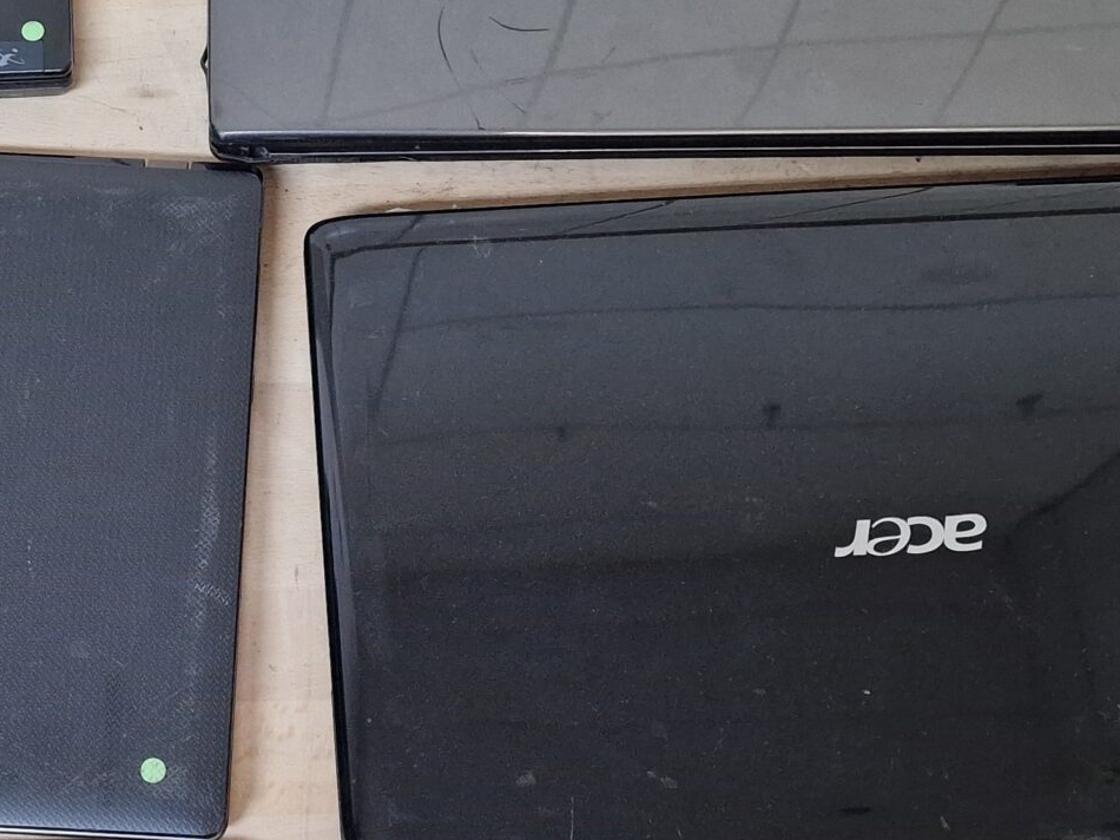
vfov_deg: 23.4
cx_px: 232
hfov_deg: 30.5
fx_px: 2006
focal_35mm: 62
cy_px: 625
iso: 1000
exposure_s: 1/100
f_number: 1.8
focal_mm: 6.4
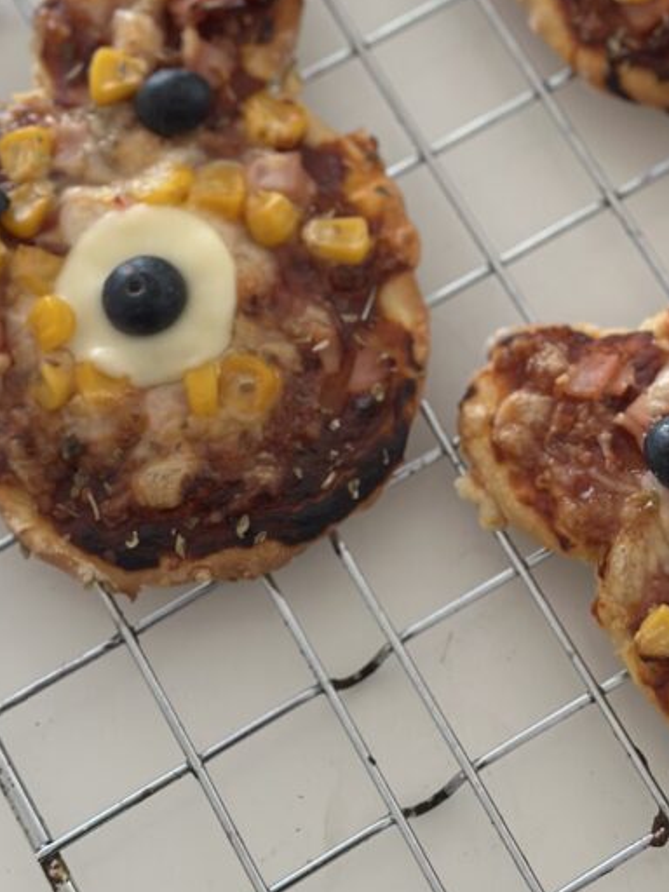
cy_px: 239
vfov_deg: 20.3
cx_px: 516
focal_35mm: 96
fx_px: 2474
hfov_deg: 15.3
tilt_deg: -69.3
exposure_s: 1/60
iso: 125
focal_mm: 6.86
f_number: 1.78
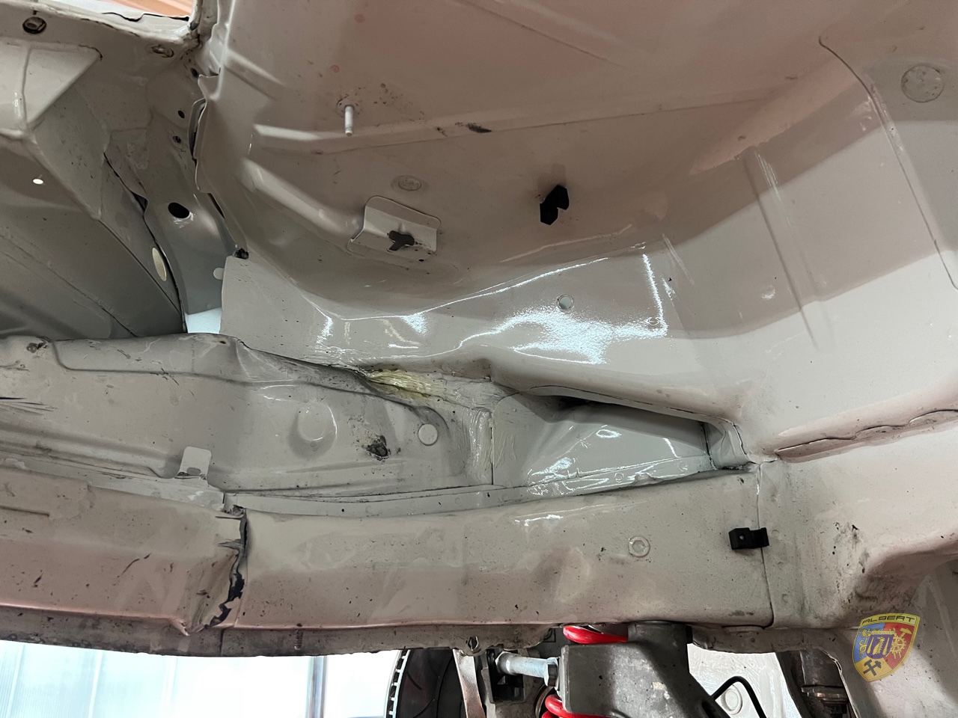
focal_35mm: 26
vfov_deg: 53.1
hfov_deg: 67.3
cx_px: 479
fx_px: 720
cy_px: 359
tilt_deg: +21.5
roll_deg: +0.3
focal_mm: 5.7
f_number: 1.5
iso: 250
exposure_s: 1/50
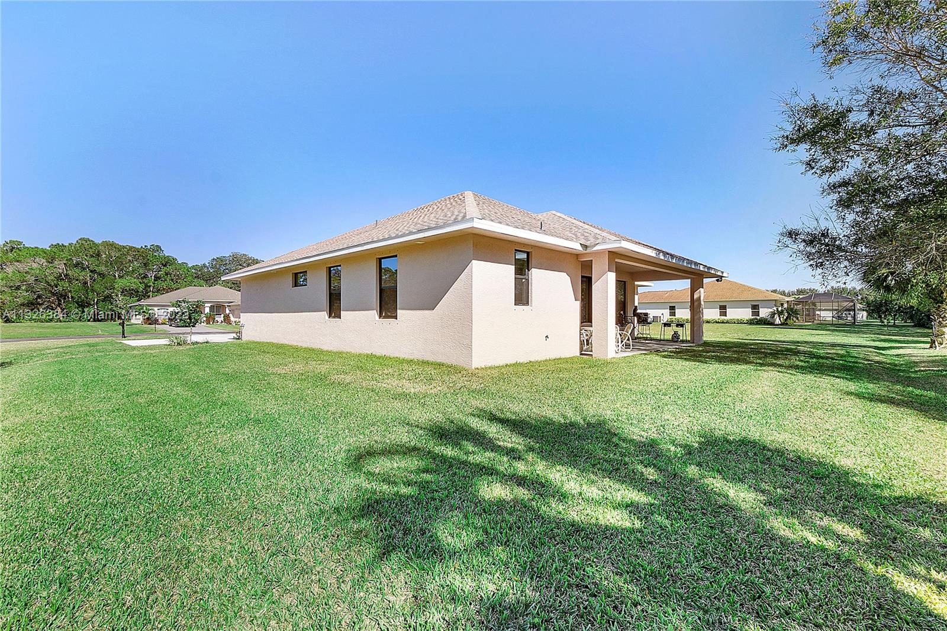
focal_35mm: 15
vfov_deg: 77.3
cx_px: 474
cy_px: 316
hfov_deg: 100.4
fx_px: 394
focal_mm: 10
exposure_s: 1/160
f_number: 11
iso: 100
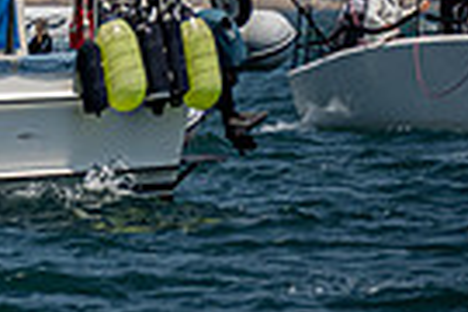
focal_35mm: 1904
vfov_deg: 0.7
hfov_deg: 1.1
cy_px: -312
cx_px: -408
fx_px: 24750
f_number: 8
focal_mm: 400
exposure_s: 1/2000
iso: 500
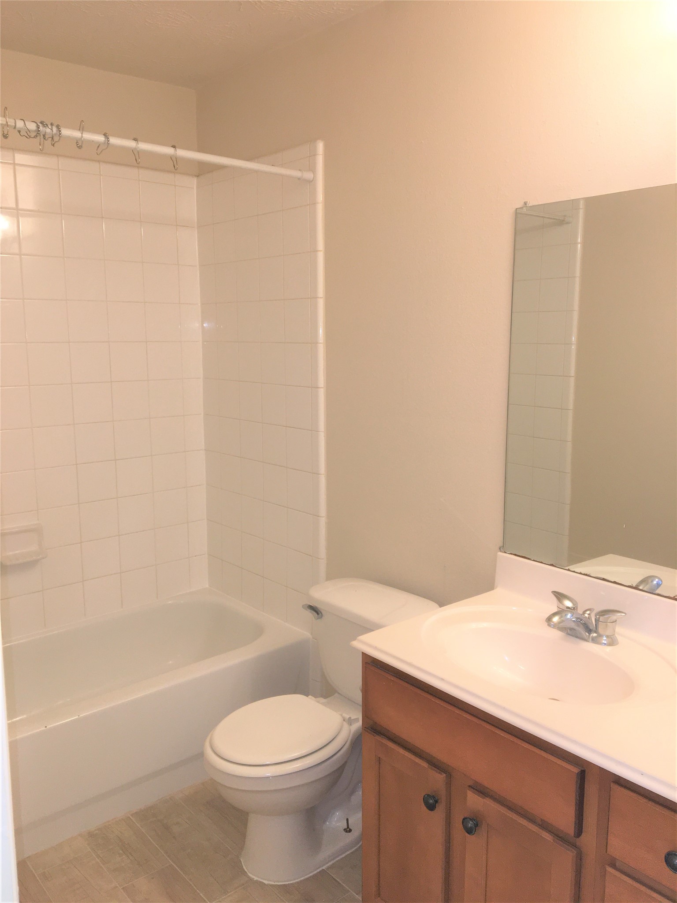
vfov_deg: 61.7
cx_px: 338
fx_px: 756
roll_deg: -0.3
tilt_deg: -8.3
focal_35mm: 29
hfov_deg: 48.2
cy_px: 452
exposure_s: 1/30
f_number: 2.2
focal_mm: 4.15
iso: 40
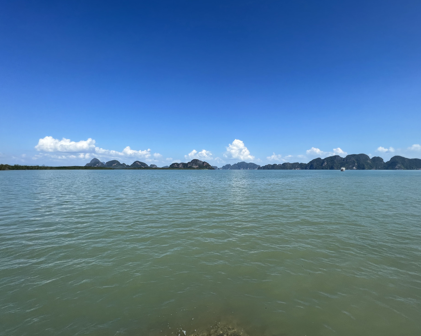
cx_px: 230
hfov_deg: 100.4
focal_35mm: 14
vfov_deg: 88.0
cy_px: 167
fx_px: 174
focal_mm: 1.57
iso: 32
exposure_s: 1/2874
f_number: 1.8
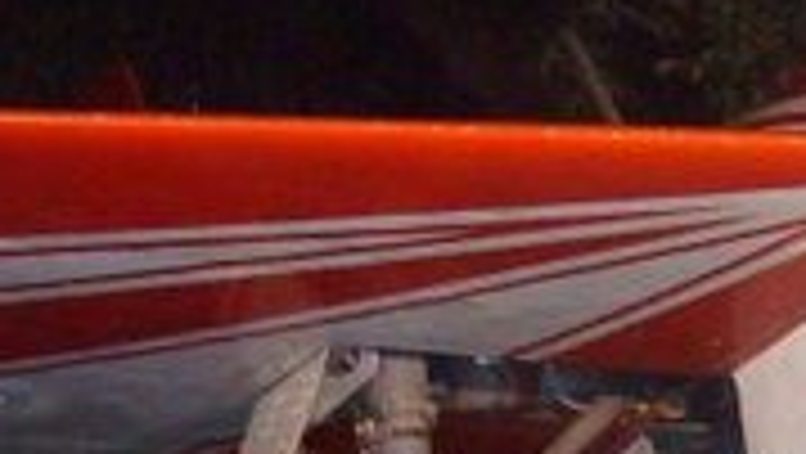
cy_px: 324
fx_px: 3636
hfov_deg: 12.4
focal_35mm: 170
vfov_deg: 7.2
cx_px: 973
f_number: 2.8
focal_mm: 5.8
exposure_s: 1/45
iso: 253
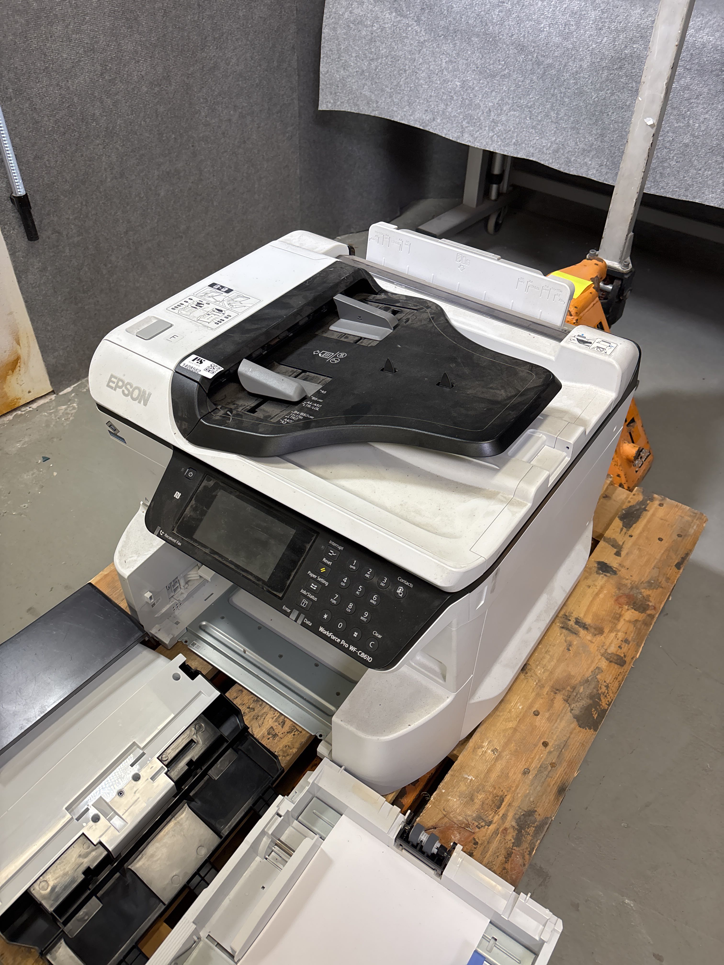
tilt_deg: -42.0
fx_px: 725
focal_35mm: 26
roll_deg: -3.5
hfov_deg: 53.1
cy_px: 482
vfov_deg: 67.3
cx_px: 362
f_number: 1.6
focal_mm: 5.96
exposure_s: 1/100
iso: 125
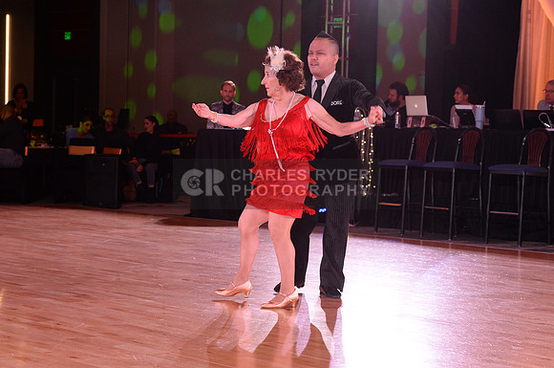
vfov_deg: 13.6
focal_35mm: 100
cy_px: 184
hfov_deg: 20.4
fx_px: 1537
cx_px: 277
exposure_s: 1/250
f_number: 6.3
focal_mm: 100
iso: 4000
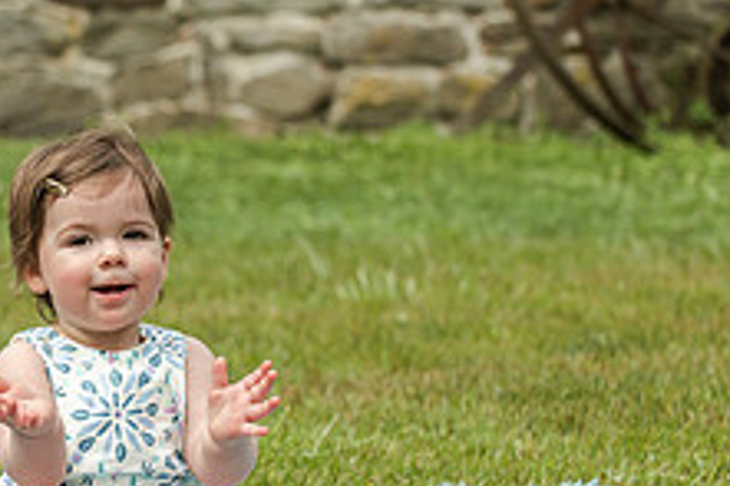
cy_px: 233
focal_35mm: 276
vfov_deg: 5.0
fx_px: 5592
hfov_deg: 7.5
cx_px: 92
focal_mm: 105
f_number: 5.6
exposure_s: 1/1000
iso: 400
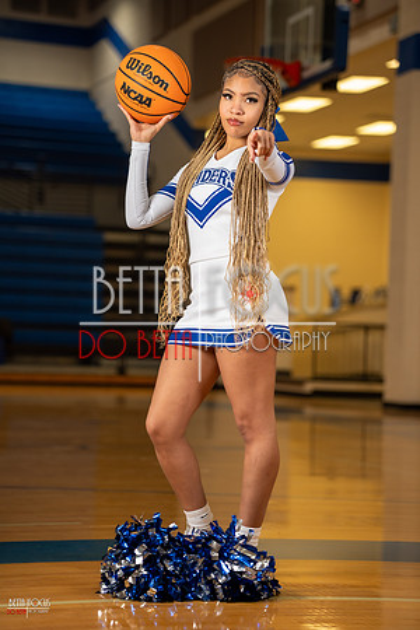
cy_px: 315
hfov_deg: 13.0
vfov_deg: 19.5
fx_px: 1837
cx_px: 210
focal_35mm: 105
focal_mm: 105
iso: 500
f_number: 2.8
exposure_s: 1/160
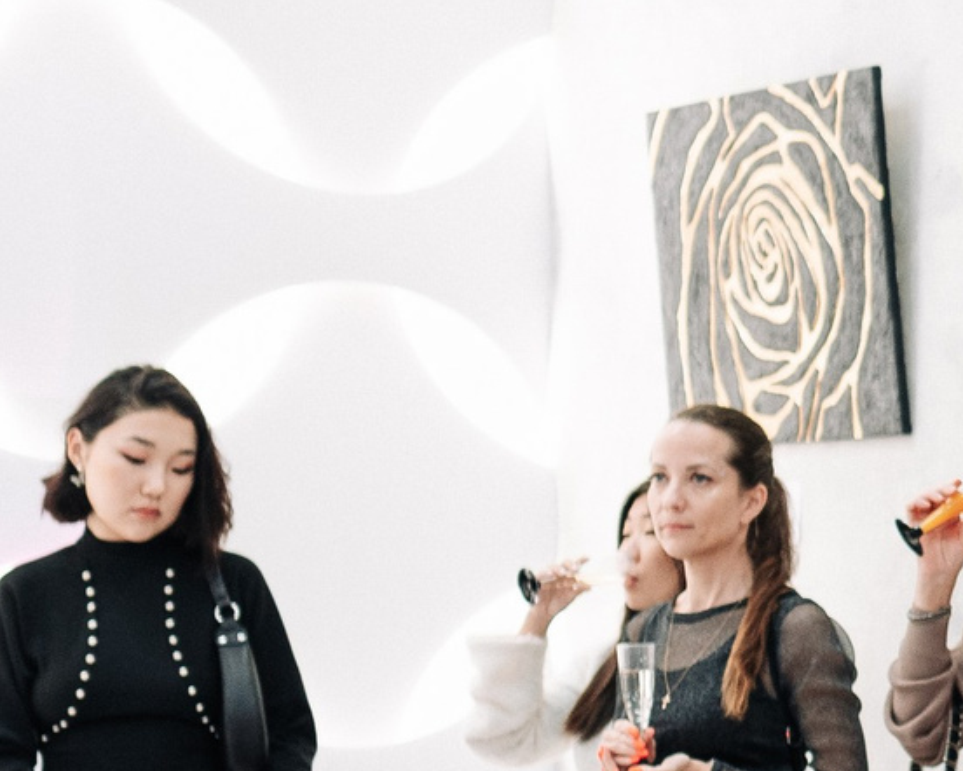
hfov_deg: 11.3
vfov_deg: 9.6
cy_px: 667
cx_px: 1677
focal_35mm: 160
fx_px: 4562
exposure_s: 1/80
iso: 500
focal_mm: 35
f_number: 2
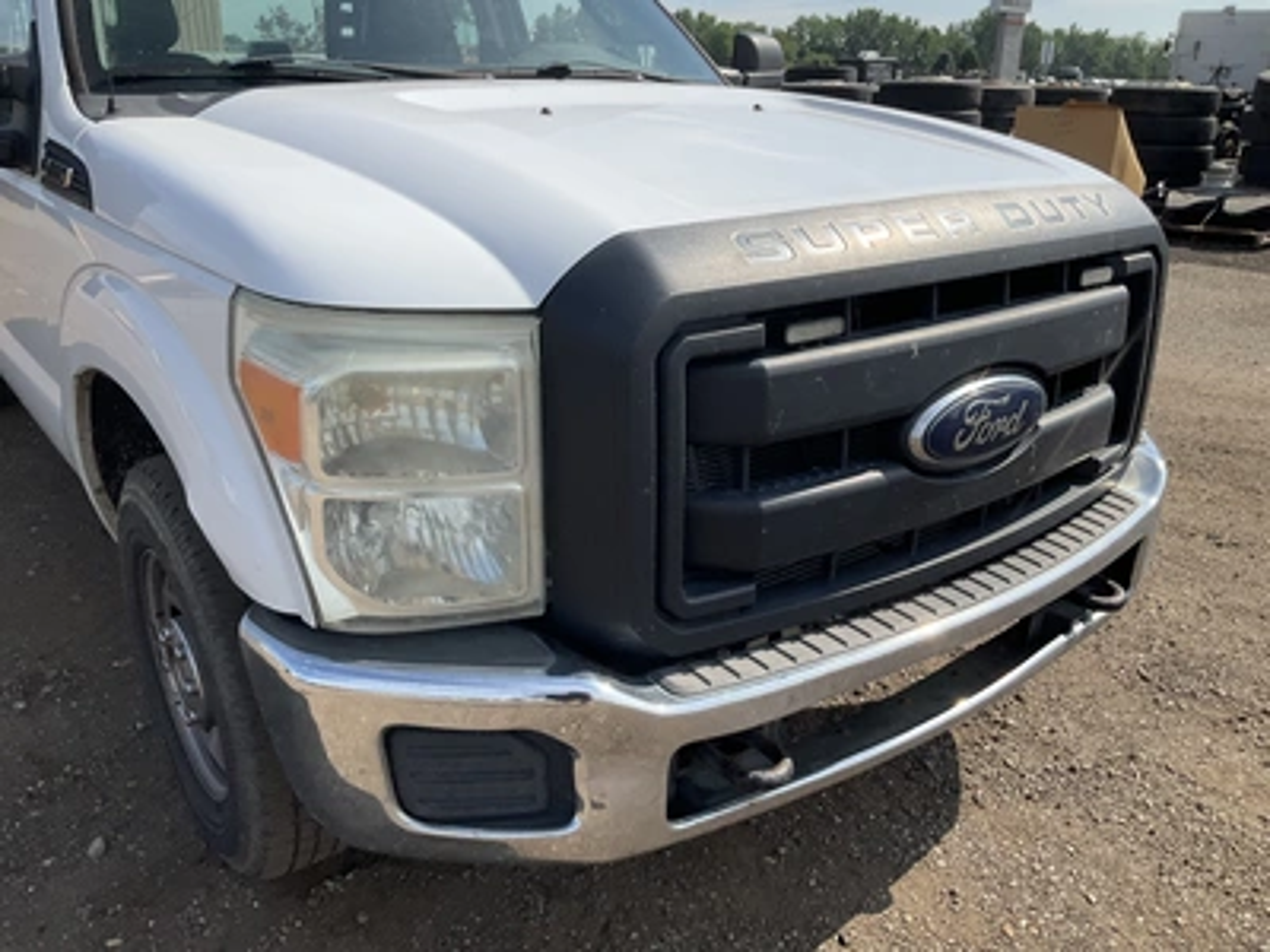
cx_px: 635
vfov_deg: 48.2
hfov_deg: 61.7
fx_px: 1064
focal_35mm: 29
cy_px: 476
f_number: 1.8
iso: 25
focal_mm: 3
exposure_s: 1/2058
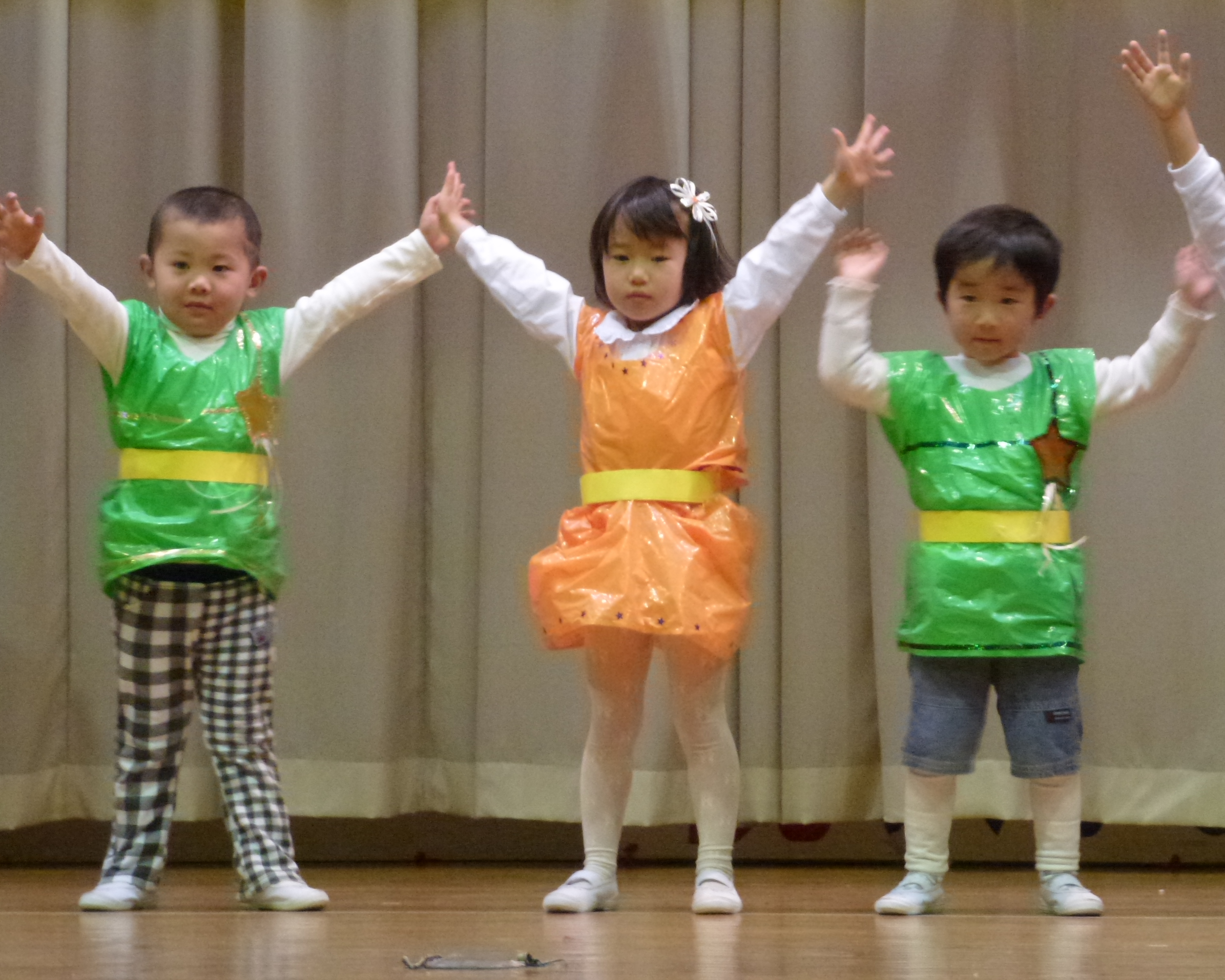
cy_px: 489
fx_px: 5874
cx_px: 593
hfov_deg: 11.9
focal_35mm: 162
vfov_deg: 9.5
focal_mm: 27.7
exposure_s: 1/20
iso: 800
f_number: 5.3
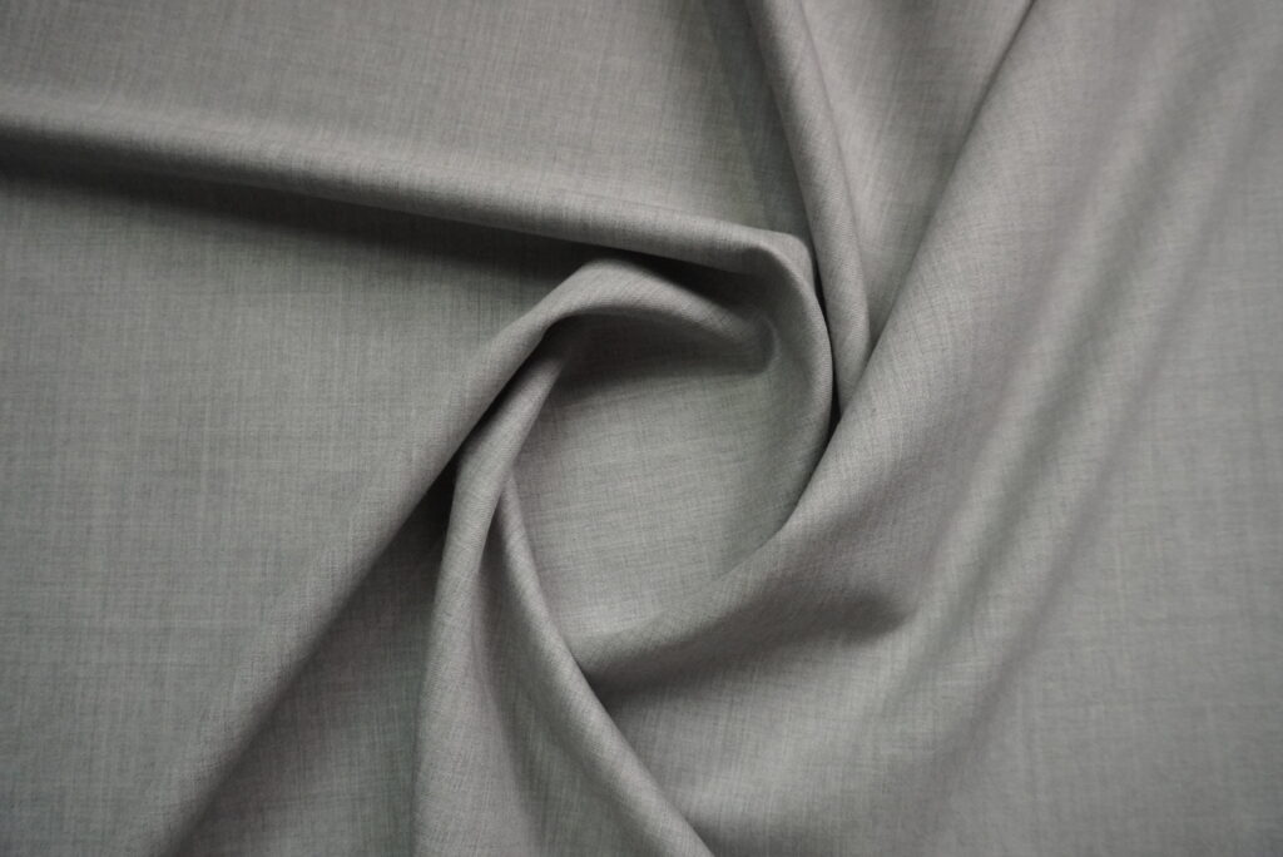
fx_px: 856
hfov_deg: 73.7
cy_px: 428
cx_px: 642
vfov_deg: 53.2
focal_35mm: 24
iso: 4000
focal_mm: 16
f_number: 5.6
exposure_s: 1/1250
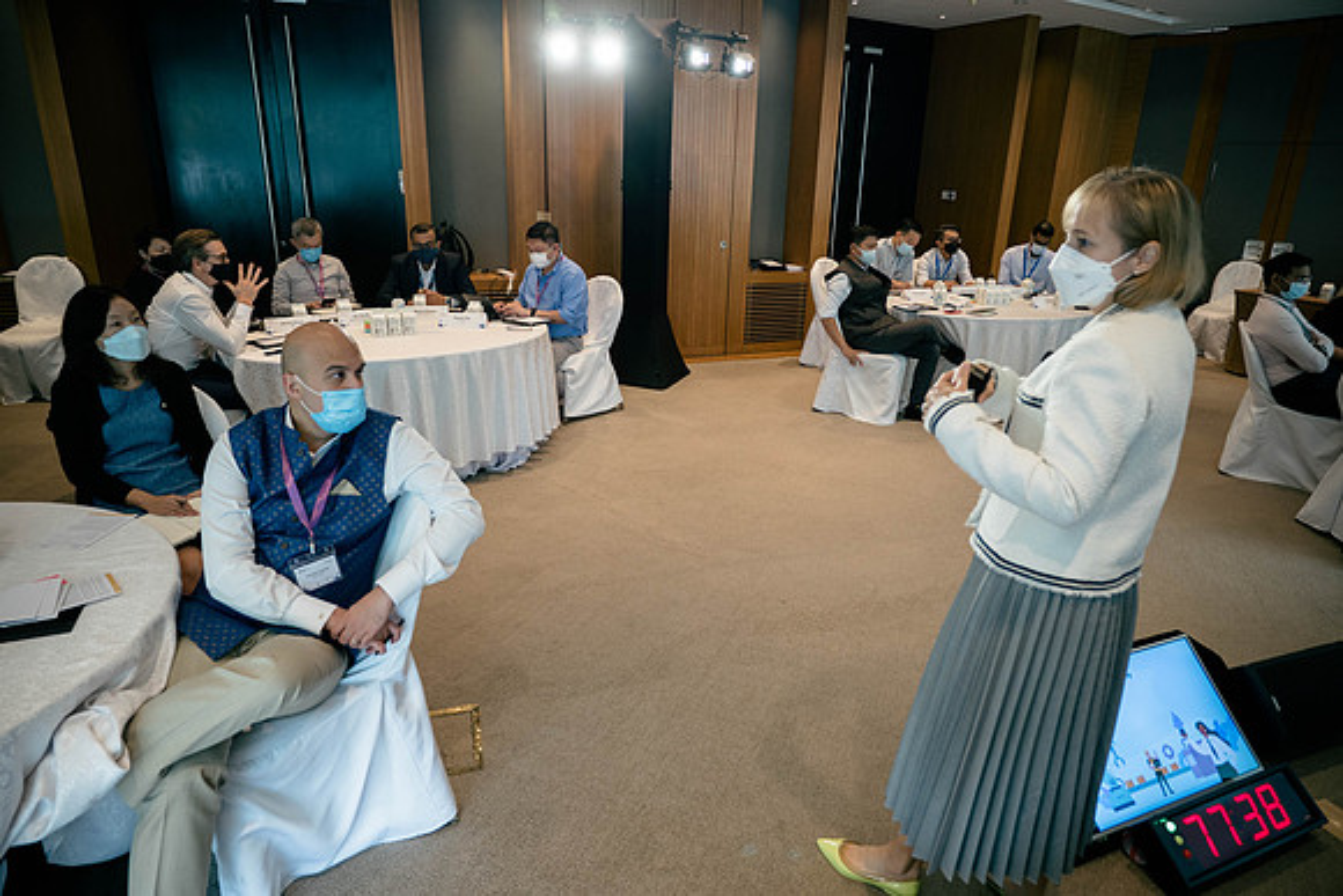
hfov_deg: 81.7
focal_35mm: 21
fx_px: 776
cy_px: 448
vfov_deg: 60.0
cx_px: 672
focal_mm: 10
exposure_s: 1/100
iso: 400
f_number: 1.7
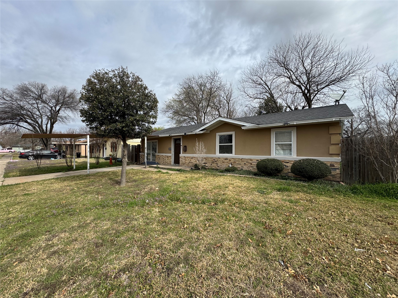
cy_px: 149
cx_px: 199
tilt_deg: +1.3
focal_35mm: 14
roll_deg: +0.1
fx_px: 161
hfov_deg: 102.1
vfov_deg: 85.7
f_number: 2.2
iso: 50
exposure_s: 1/1420
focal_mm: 2.22
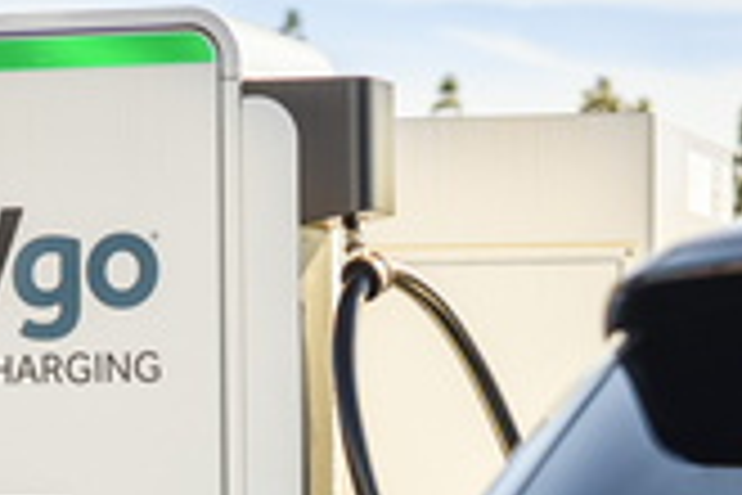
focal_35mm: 247
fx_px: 5091
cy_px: 608
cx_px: 315
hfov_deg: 8.3
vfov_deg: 5.5
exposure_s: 1/250
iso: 64
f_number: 4.8
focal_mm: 85
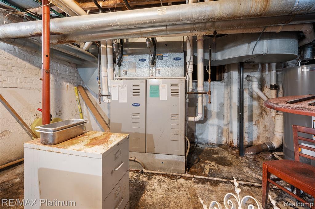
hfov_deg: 104.3
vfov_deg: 81.1
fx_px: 122
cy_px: 104
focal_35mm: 14
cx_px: 158
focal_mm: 14
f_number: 11
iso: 100
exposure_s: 25
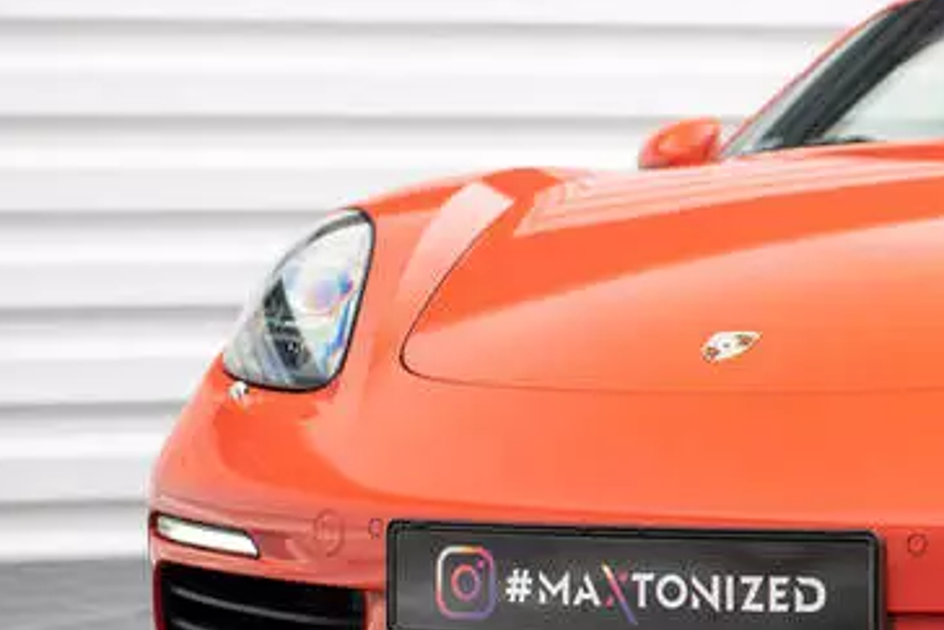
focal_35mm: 102
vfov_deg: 13.4
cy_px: 419
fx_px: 2676
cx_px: 955
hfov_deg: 19.4
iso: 500
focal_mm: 35
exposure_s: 1/160
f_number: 2.5
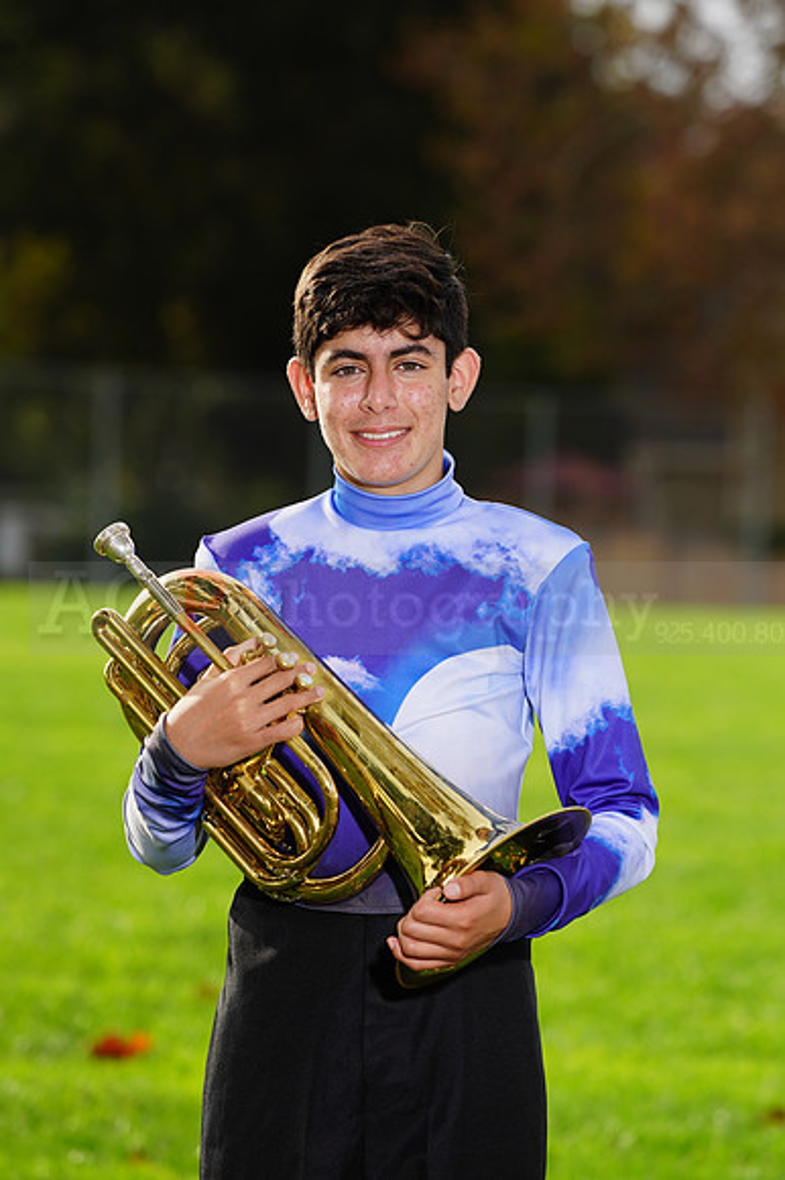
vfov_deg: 7.8
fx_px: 8677
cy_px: 590
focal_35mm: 265
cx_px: 392
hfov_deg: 5.2
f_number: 7.1
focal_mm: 265
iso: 100
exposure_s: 1/200
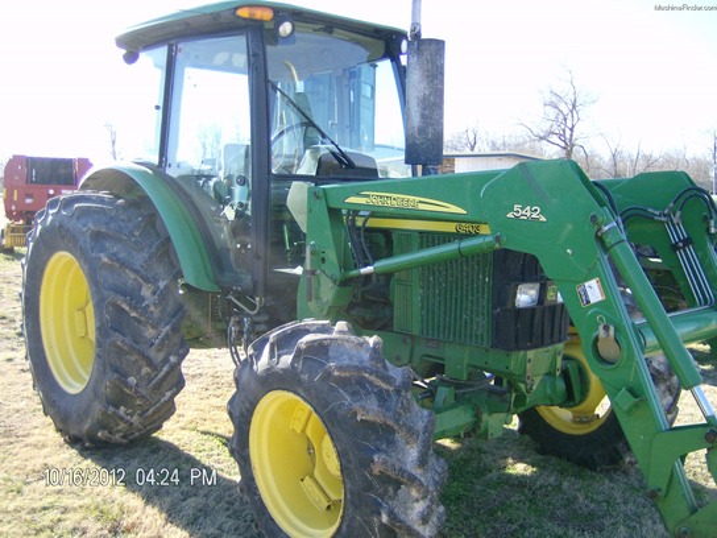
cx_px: 358
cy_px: 269
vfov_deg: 39.7
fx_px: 746
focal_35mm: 36
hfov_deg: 51.4
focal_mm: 6
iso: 100
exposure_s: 1/290
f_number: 2.8
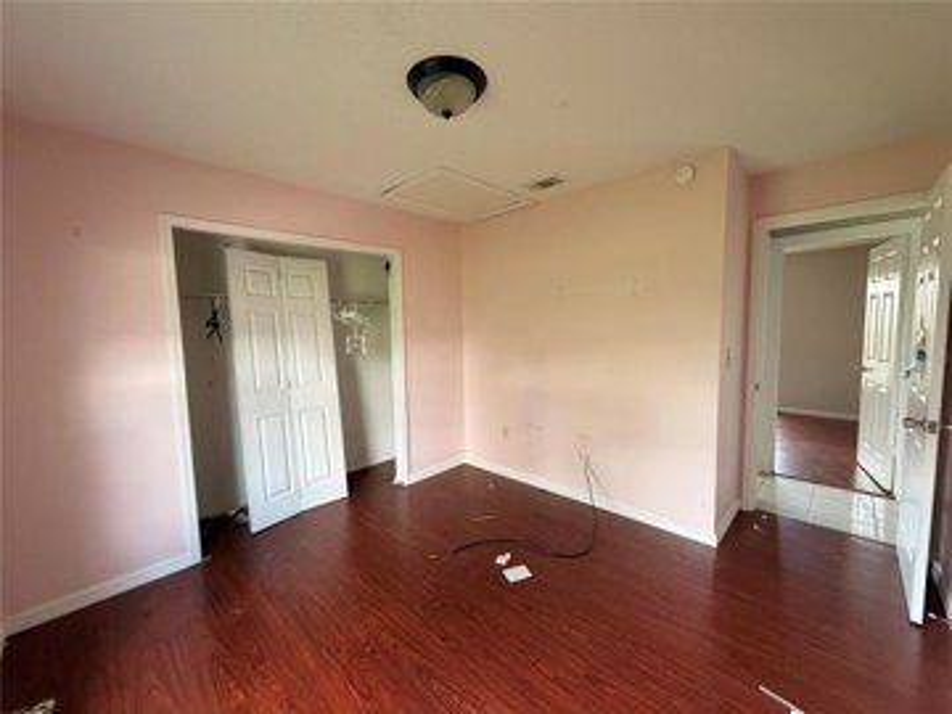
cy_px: 357
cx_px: 476
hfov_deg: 102.1
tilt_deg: -4.8
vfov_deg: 85.7
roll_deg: +1.5
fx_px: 385
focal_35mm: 14
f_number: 2.2
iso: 320
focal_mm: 2.22
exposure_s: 1/94
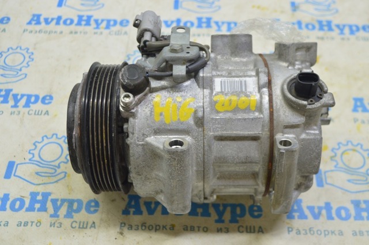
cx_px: 184
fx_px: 476
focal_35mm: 46
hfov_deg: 42.4
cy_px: 122
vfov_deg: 28.9
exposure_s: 1/20
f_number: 5.6
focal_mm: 31
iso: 400
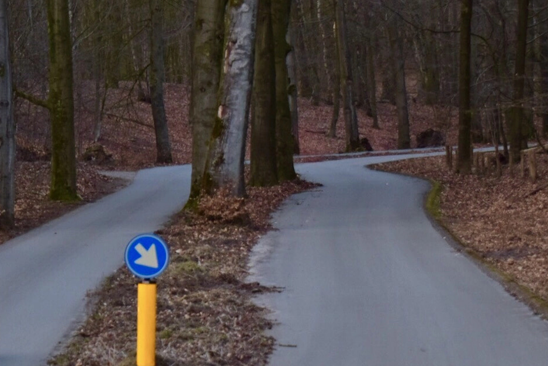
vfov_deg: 7.2
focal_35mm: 192
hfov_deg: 10.7
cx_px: 118
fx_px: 2921
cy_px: 219
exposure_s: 1/60
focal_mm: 75
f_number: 4.5
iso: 560
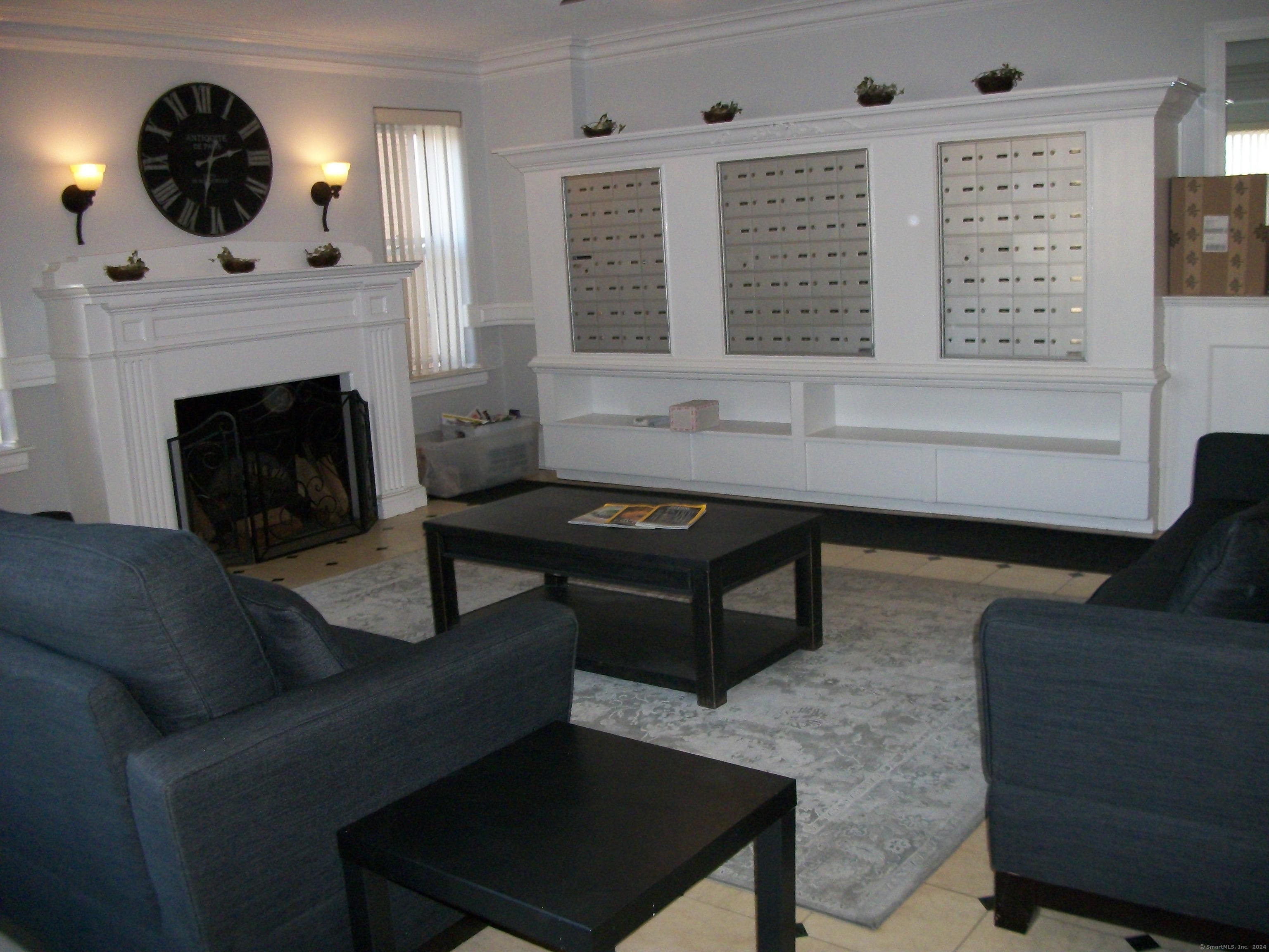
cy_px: 476
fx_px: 1173
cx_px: 634
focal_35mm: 32
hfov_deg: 56.8
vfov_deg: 44.2
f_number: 2.9
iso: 250
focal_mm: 5.7
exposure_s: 1/60
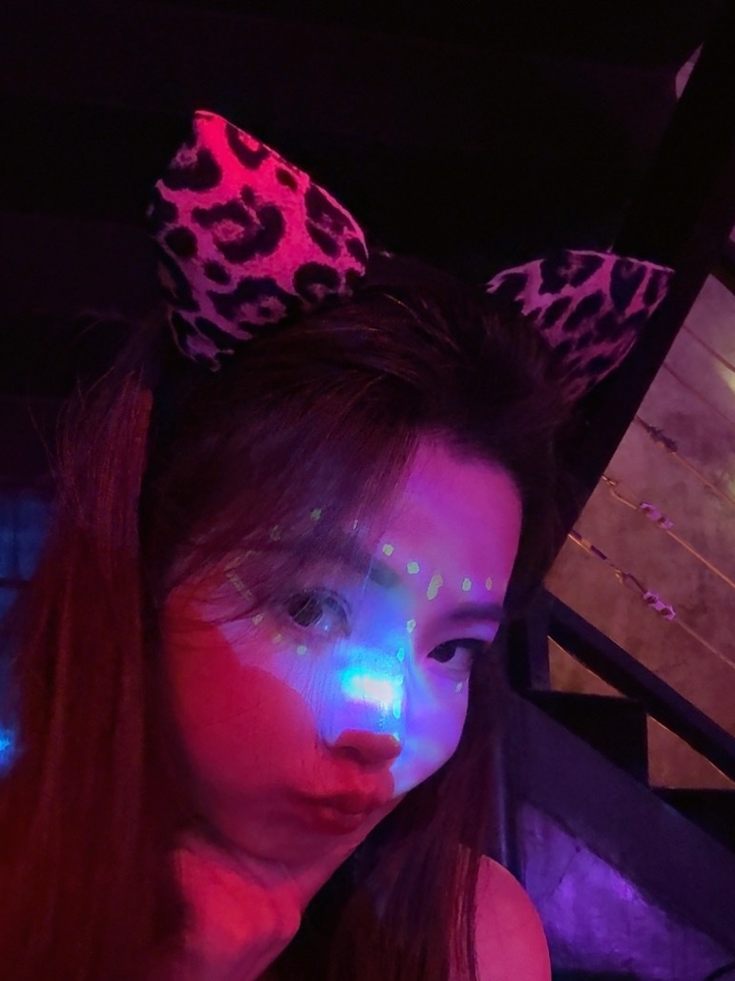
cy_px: 711
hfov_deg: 35.9
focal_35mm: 39
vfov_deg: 46.5
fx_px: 1105
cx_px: 173
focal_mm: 2.69
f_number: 1.9
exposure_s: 1/16
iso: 2000
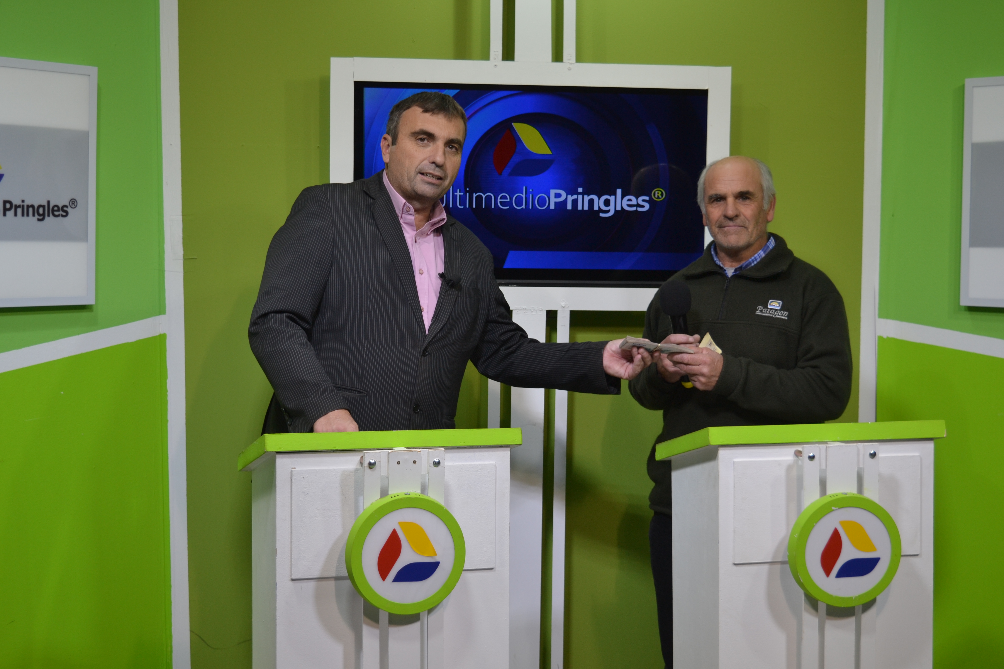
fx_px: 1506
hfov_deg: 36.9
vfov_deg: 25.1
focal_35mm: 54
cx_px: 502
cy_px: 334
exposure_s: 1/125
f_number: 5.6
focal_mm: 36
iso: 180
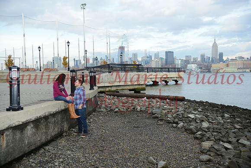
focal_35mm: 40
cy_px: 84
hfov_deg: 48.4
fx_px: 279
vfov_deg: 33.4
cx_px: 126
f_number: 5.6
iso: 250
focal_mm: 40
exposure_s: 1/250
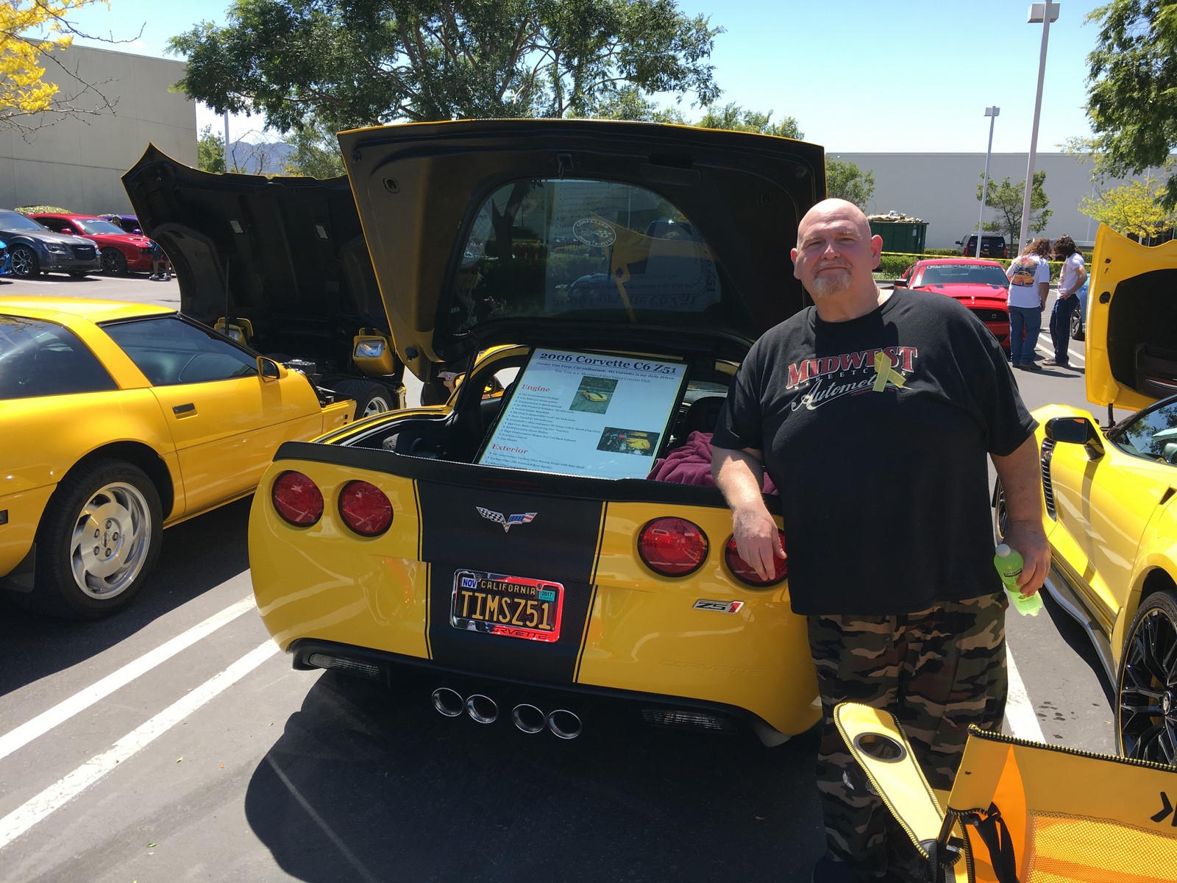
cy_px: 442
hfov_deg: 61.7
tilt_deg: -10.6
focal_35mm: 29
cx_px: 588
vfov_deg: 48.2
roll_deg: -1.3
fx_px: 986
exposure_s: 1/827
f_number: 2.2
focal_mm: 4.15
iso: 25
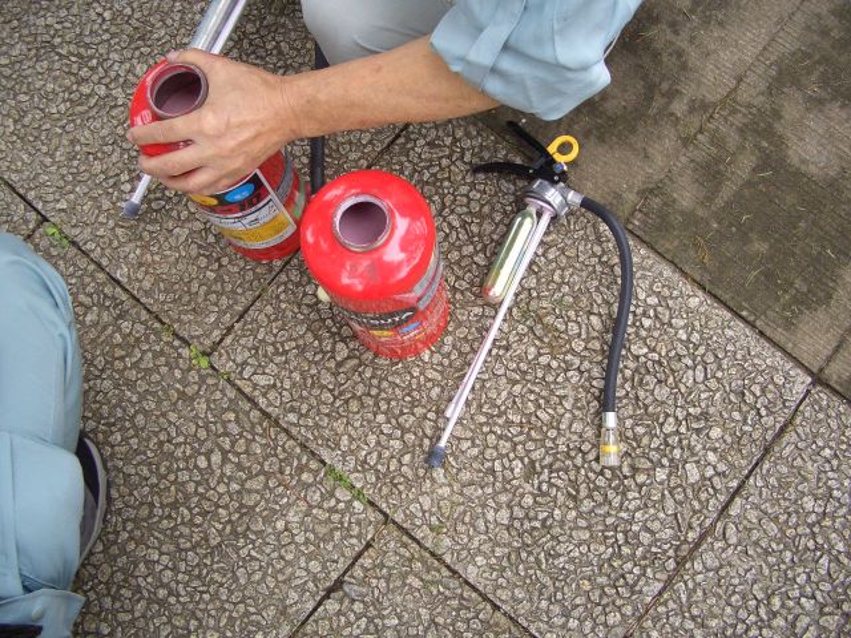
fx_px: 860
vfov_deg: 40.7
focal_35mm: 35
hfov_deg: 52.6
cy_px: 319
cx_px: 426
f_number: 2.6
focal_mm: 5.8
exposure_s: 1/80
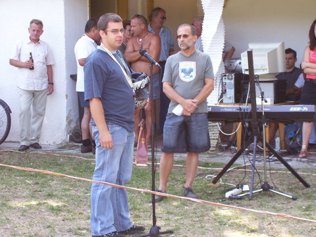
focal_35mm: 102
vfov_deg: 14.5
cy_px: 118
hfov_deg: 19.3
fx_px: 931
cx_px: 158
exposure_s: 1/90
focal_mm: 16.8
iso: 125
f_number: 4.6
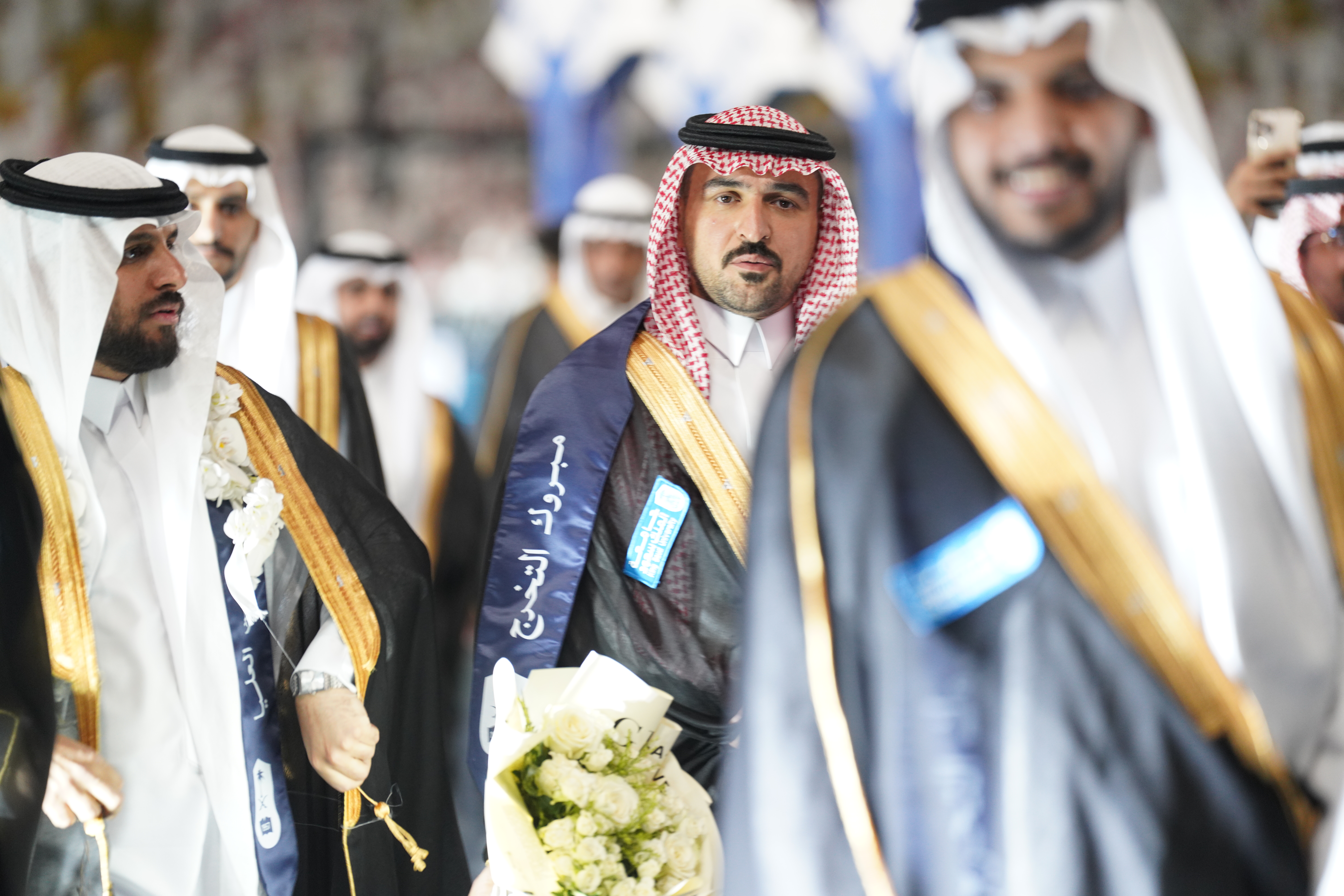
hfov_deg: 10.3
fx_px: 7466
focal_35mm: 200
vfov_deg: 6.9
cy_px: 448
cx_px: 672
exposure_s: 1/125
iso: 1250
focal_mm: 200
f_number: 2.8
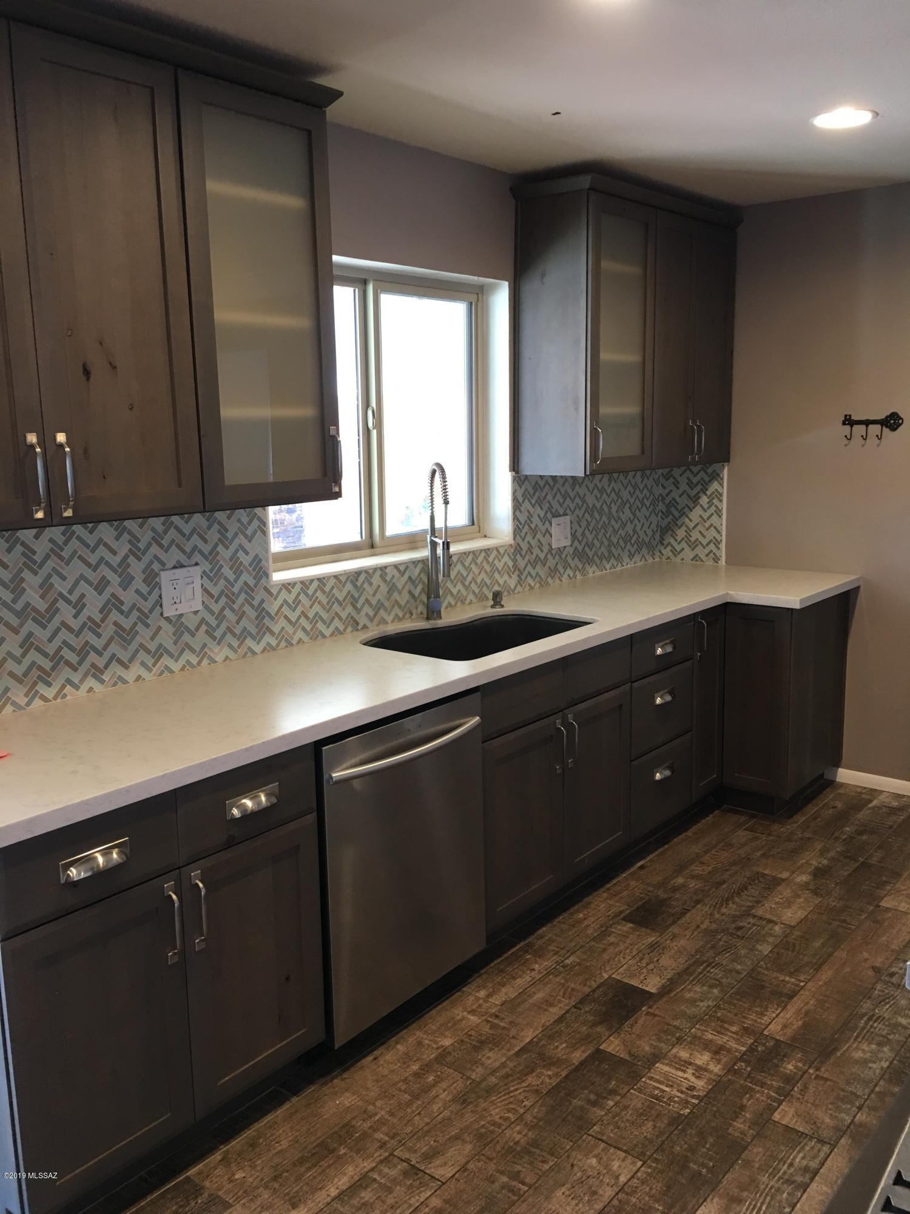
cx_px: 455
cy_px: 607
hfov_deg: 48.2
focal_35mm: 29
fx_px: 1016
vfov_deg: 61.7
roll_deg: +1.0
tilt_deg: -9.2
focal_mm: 4.15
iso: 50
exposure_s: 1/15
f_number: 2.2
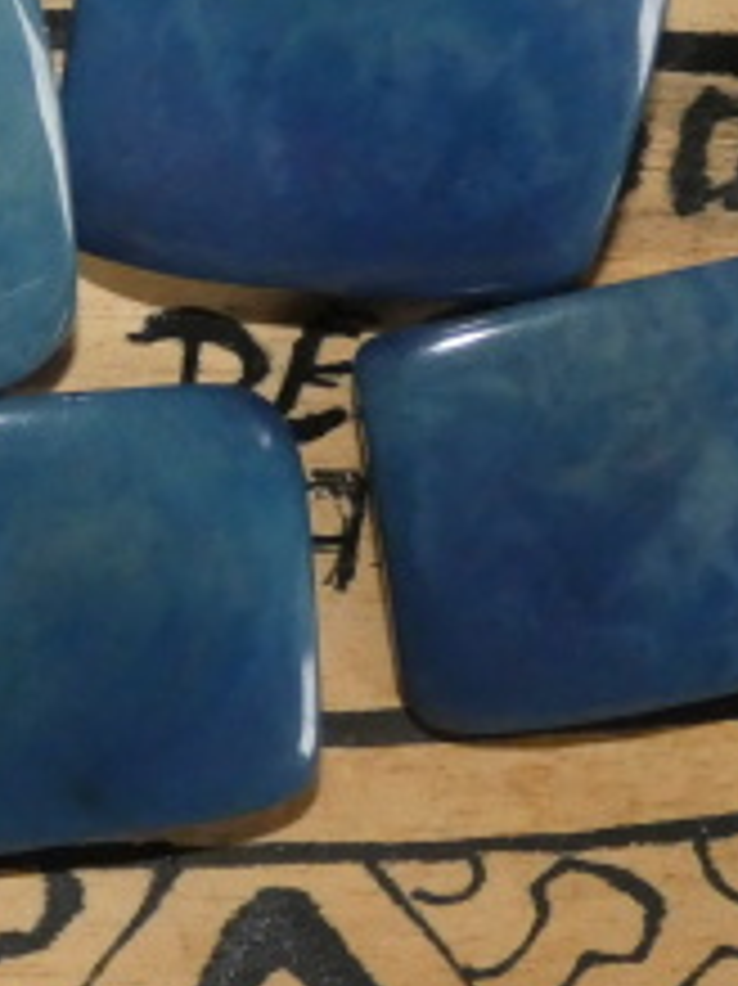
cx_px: 205
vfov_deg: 26.6
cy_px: 405
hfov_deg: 20.0
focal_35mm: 73
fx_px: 2077
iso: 800
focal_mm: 5.3
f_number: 3.3
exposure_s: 1/60
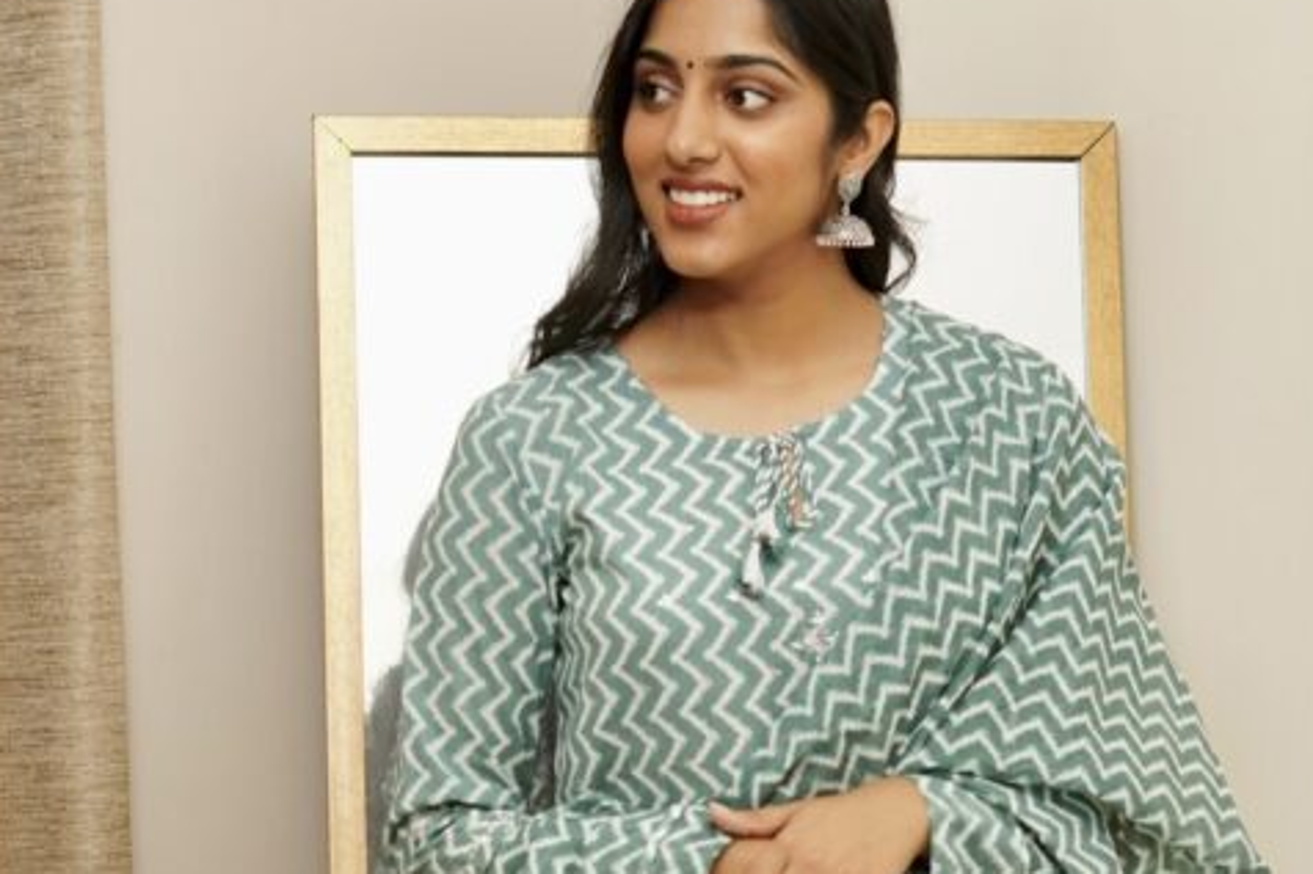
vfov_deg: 10.6
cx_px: 684
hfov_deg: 16.3
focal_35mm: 126
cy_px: 1128
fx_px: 4594
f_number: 4
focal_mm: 50
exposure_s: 1/250
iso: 500
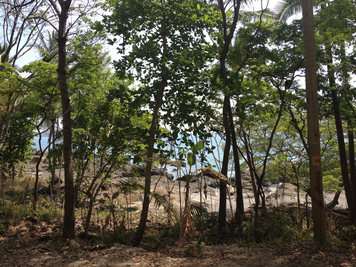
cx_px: 178
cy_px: 134
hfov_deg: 52.6
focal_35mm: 35
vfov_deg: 40.7
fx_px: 360
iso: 50
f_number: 2.4
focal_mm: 4.28
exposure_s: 1/890
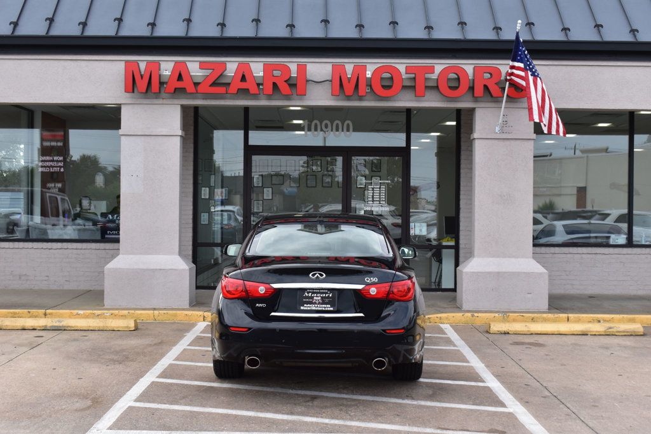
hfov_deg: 38.9
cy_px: 217
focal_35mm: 51
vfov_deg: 26.5
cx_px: 326
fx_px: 922
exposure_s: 1/250
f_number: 10
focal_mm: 34
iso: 400
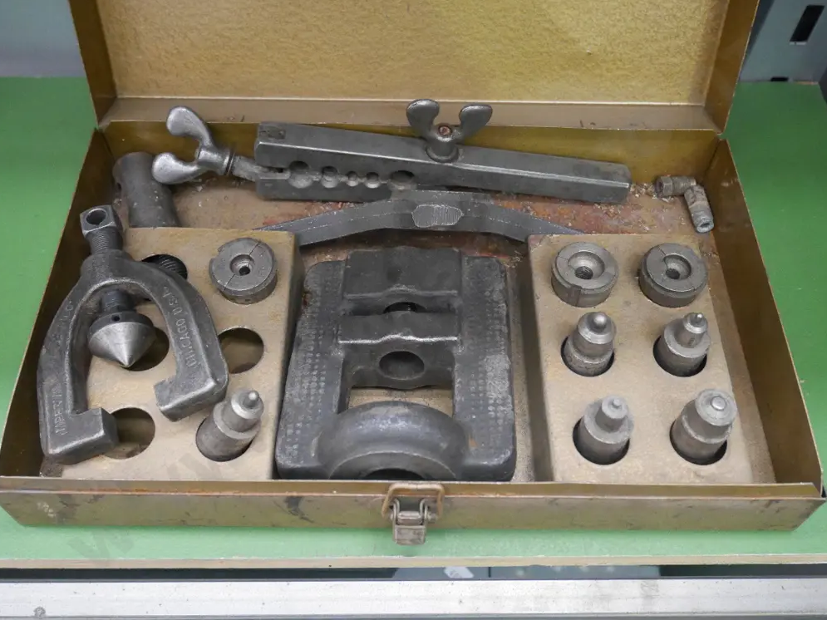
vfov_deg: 40.7
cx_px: 418
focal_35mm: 35
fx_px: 836
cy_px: 305
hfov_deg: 52.6
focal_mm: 17
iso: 3200
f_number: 4
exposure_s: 1/30
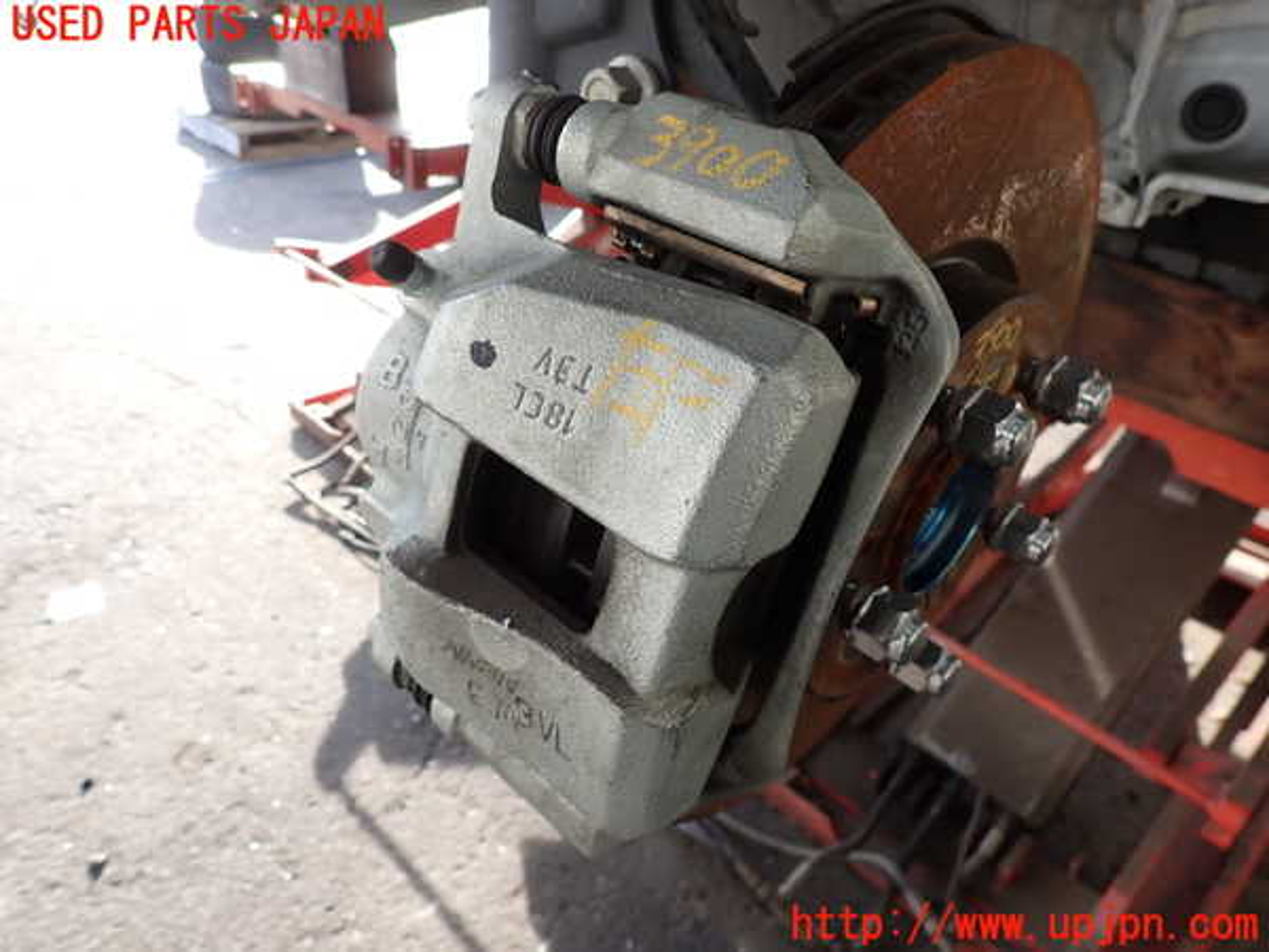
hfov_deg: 69.4
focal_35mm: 25
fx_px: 916
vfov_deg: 54.9
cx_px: 634
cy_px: 476
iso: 100
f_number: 2.8
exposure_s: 1/125
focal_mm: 4.5
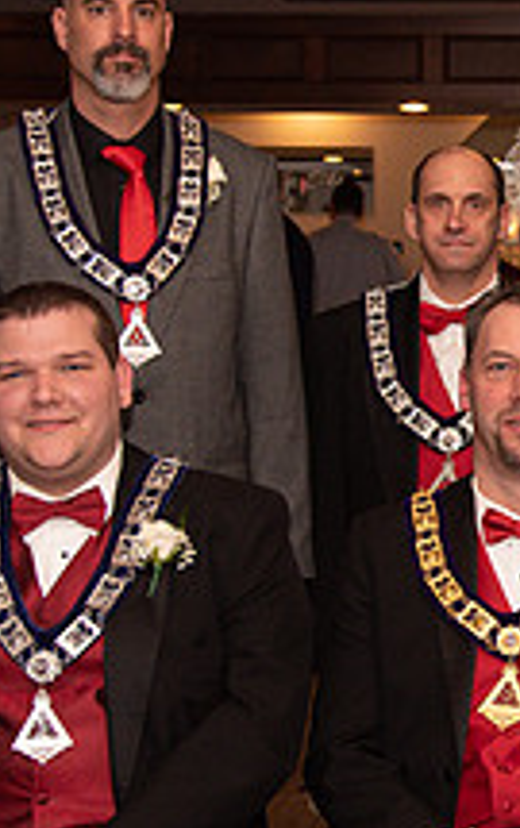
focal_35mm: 100
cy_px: 387
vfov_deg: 20.8
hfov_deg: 12.7
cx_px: 682
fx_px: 2260
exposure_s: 1/200
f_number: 4
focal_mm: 35
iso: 800
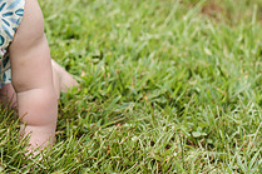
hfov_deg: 14.4
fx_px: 1011
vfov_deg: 9.7
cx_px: -26
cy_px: -57
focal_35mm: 139
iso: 400
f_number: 4
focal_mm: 50
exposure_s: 1/1600
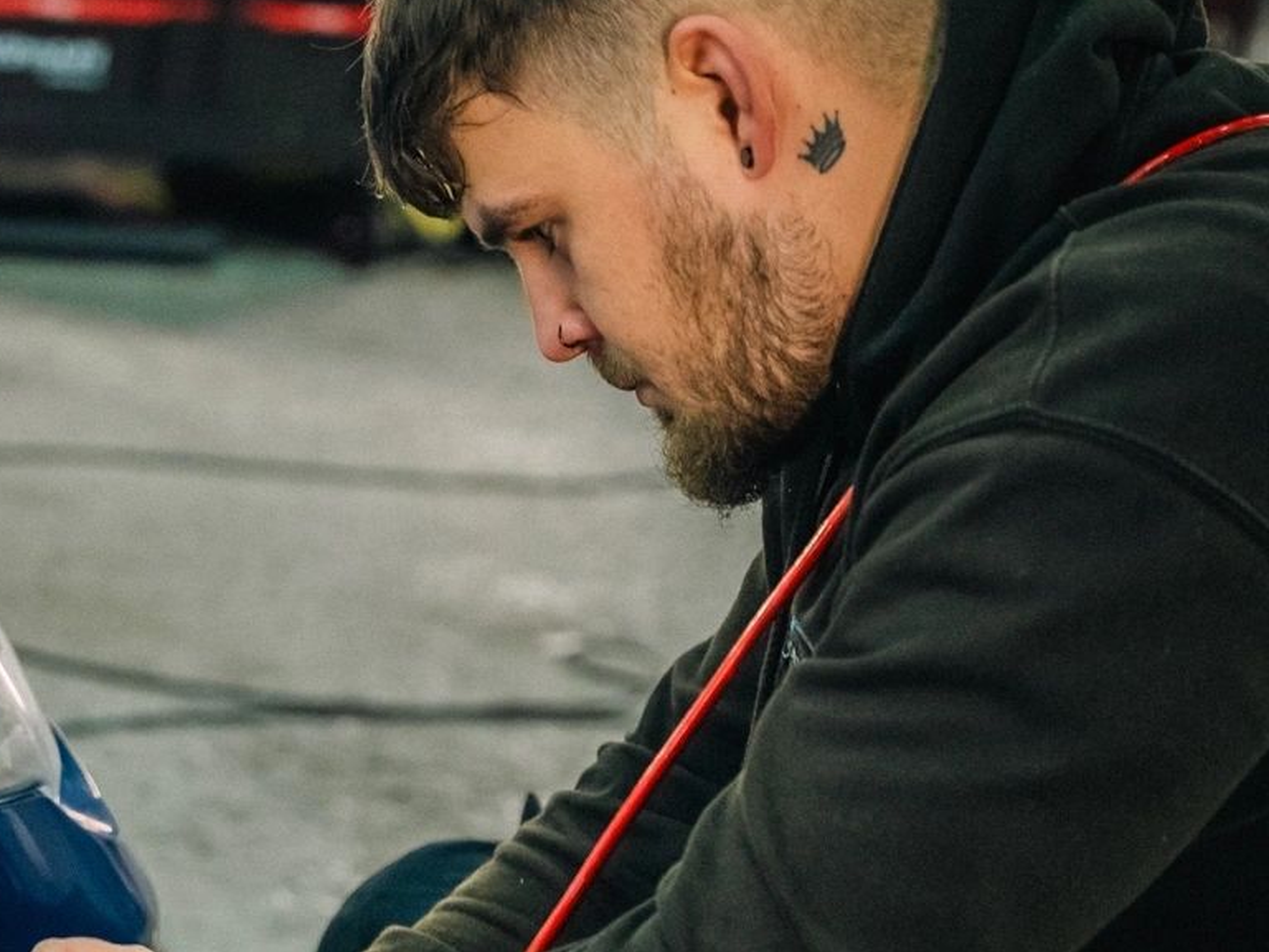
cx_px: -104
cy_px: 823
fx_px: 5060
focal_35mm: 138
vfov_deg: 10.7
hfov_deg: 14.0
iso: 4000
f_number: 2.8
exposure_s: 1/50
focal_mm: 53.9
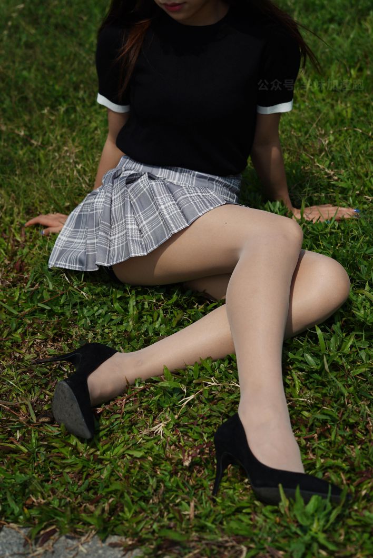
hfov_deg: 27.0
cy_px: 279
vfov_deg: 39.6
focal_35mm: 50
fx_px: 776
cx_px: 186
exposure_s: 1/3200
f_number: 4
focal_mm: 50
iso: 64
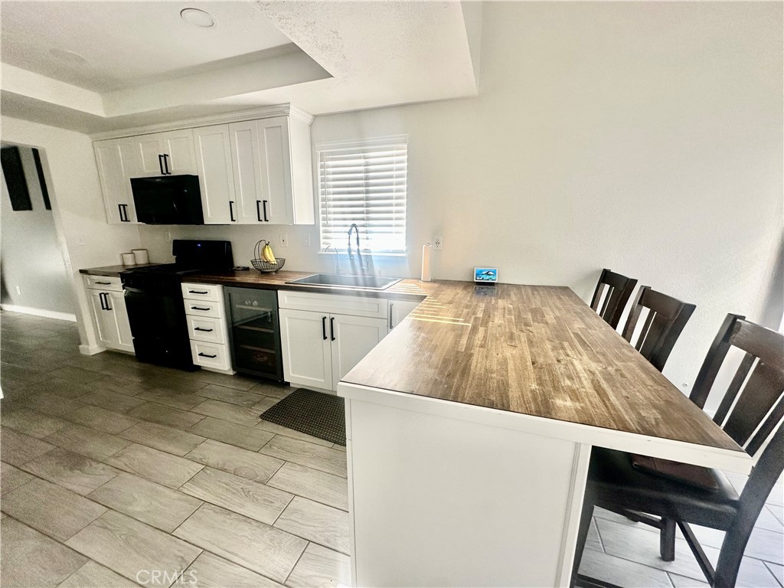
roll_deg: -0.1
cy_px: 294
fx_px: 317
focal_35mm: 14
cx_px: 392
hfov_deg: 102.1
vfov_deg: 85.7
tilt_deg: -11.5
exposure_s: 1/99
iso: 100
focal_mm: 2.22
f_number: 2.2
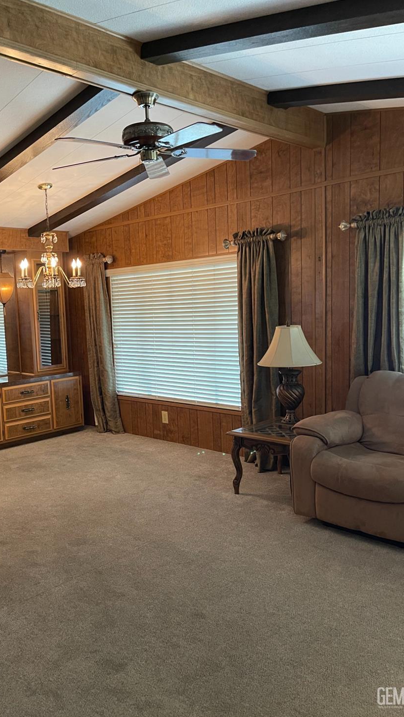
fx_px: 533
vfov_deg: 67.9
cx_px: 145
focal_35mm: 28
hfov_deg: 41.1
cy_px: 352
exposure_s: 1/60
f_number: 1.6
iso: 320
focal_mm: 5.1
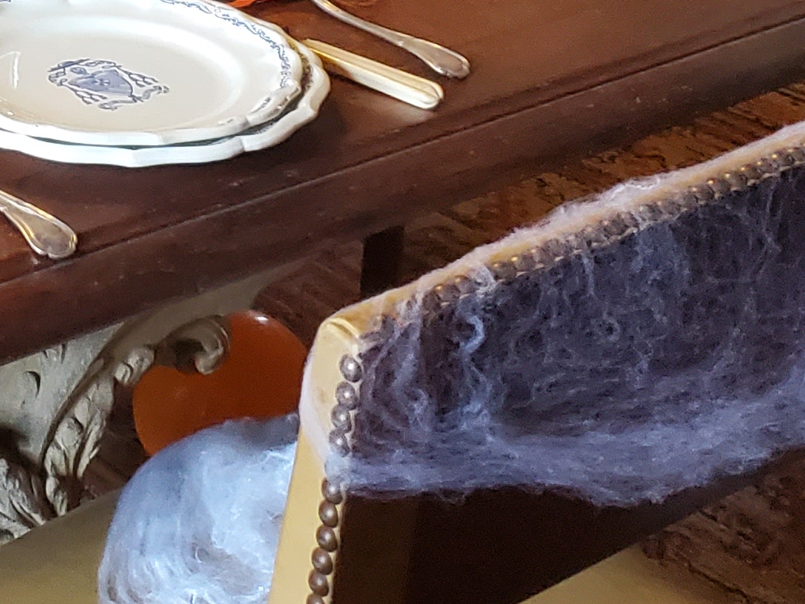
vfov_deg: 13.8
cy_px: -340
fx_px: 2326
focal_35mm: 100
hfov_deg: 18.9
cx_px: -82
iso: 640
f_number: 1.5
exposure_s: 1/50
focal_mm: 4.3
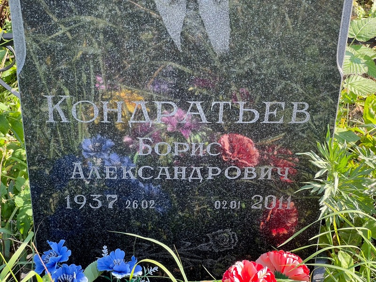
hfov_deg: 25.3
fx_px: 836
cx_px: 188
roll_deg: -0.5
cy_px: 141
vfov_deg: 19.1
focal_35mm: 77
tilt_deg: -36.7
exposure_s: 1/99
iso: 40
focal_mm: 9
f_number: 2.8
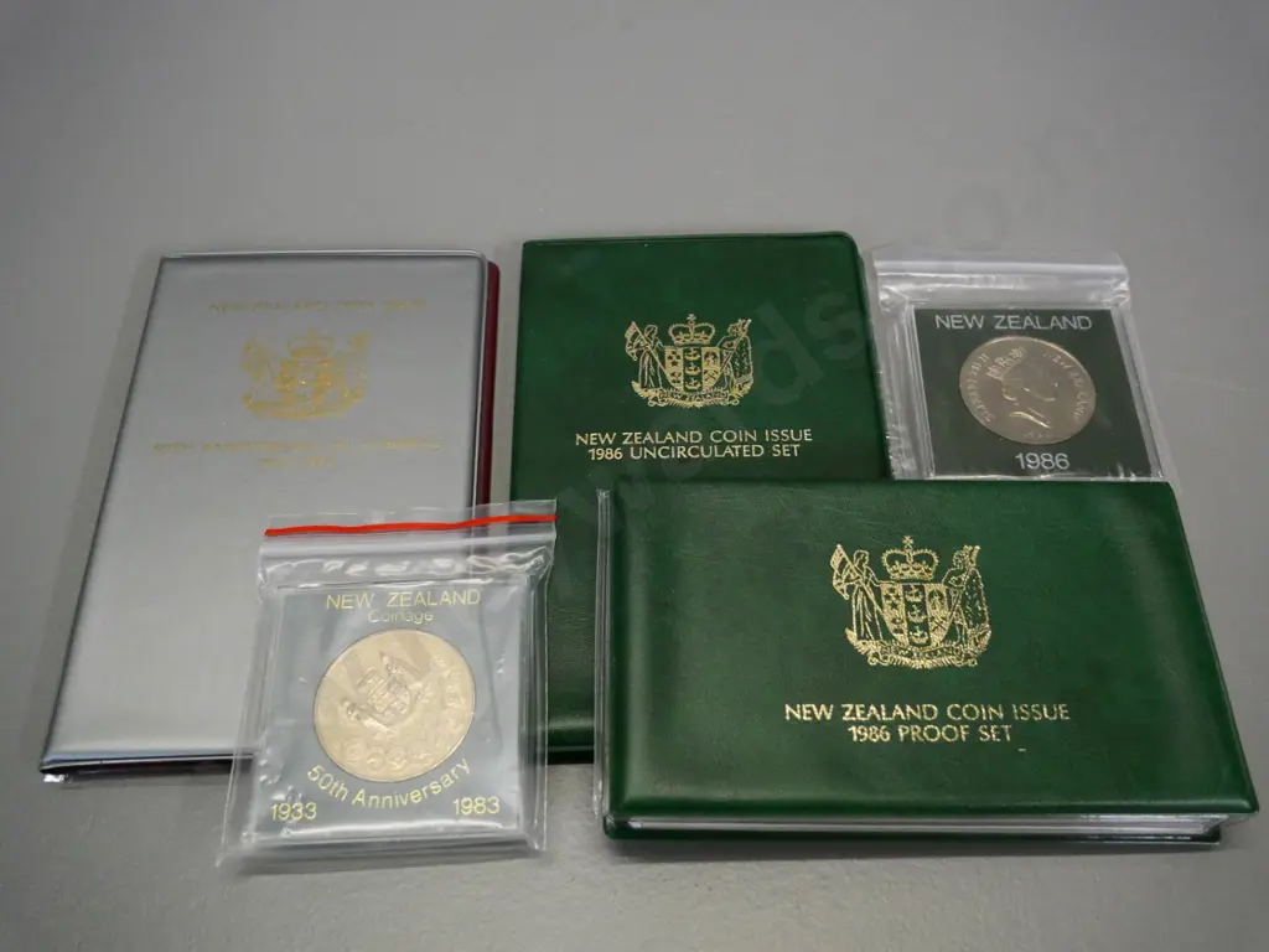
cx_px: 634
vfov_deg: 46.8
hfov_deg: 60.0
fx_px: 1100
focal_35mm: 30
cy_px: 476
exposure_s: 1/160
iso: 3200
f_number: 5
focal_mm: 15
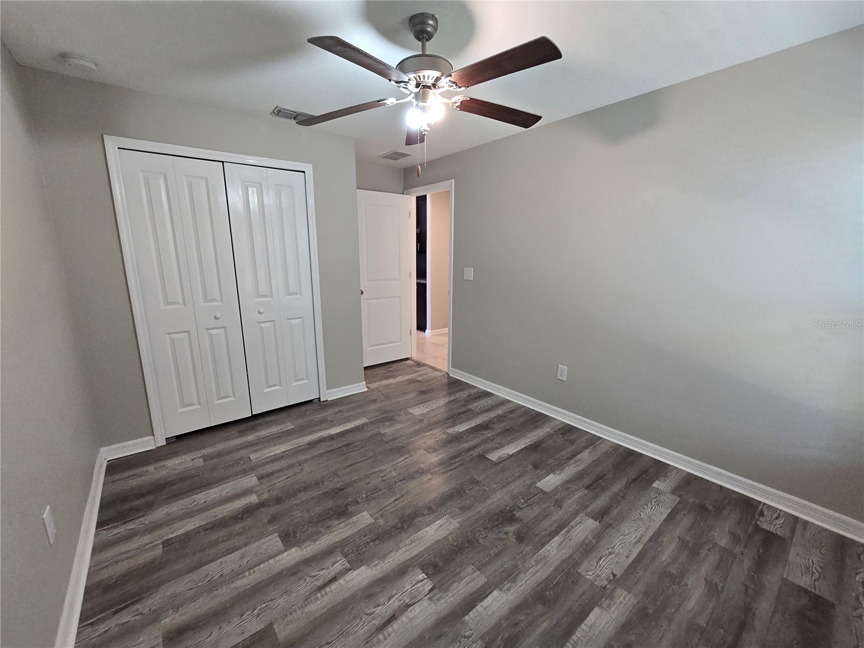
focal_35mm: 13
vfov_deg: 89.9
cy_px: 324
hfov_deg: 106.2
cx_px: 432
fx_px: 324
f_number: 2.2
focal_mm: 2.2
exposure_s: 1/60
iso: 200
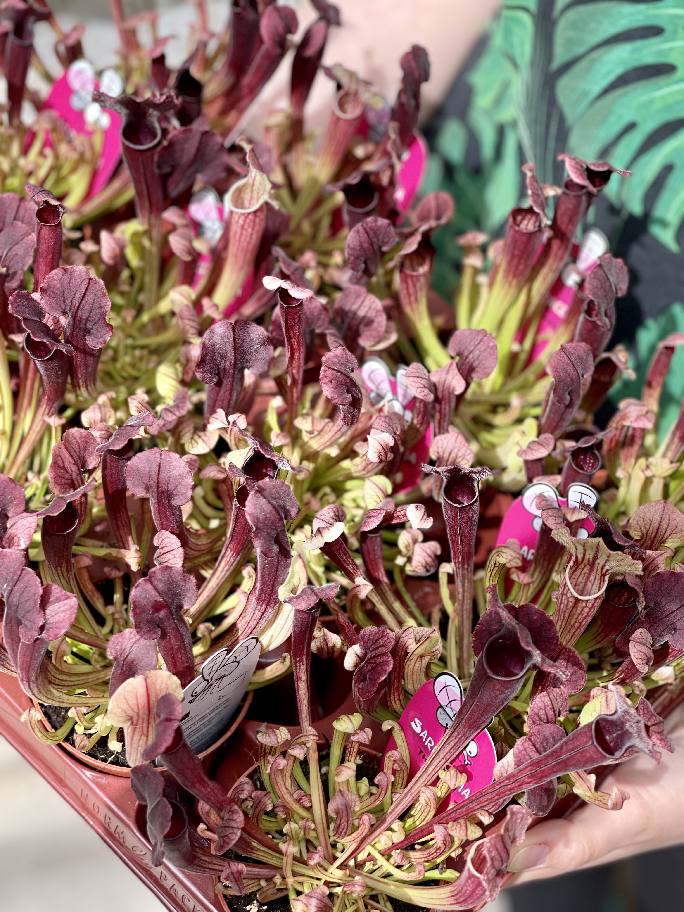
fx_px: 1686
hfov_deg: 22.9
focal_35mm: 64
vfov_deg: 30.3
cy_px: 456
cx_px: 342
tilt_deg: -45.8
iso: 20
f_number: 2.2
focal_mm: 7.5
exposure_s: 1/131
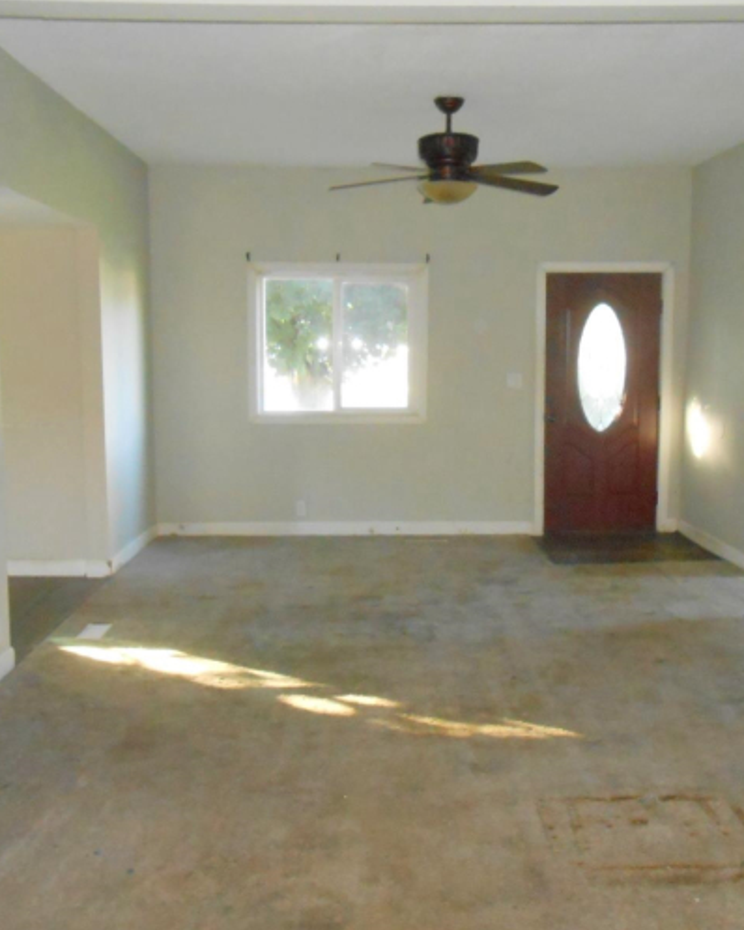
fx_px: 936
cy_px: 465
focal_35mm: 34
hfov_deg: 43.3
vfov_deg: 52.9
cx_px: 392
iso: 640
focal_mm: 4.6
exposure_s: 1/25
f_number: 3.5
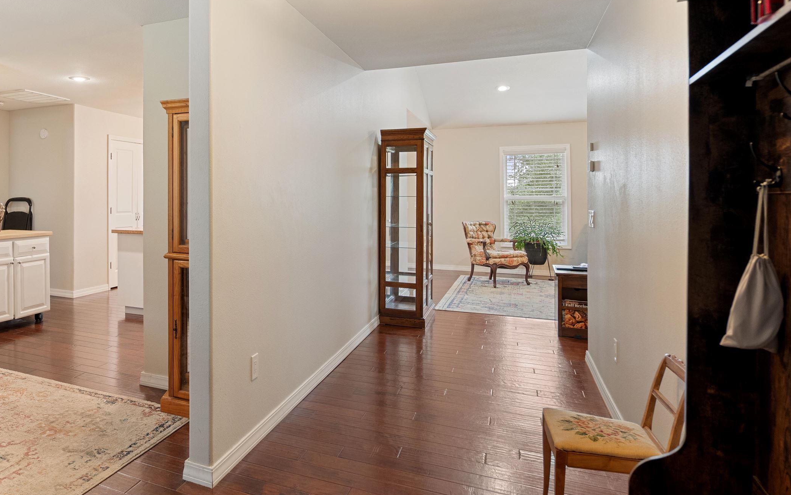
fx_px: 517
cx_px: 215
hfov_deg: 70.6
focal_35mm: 24
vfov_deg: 50.8
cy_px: 201
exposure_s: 1/3
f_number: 5.6
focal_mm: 16
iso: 1250
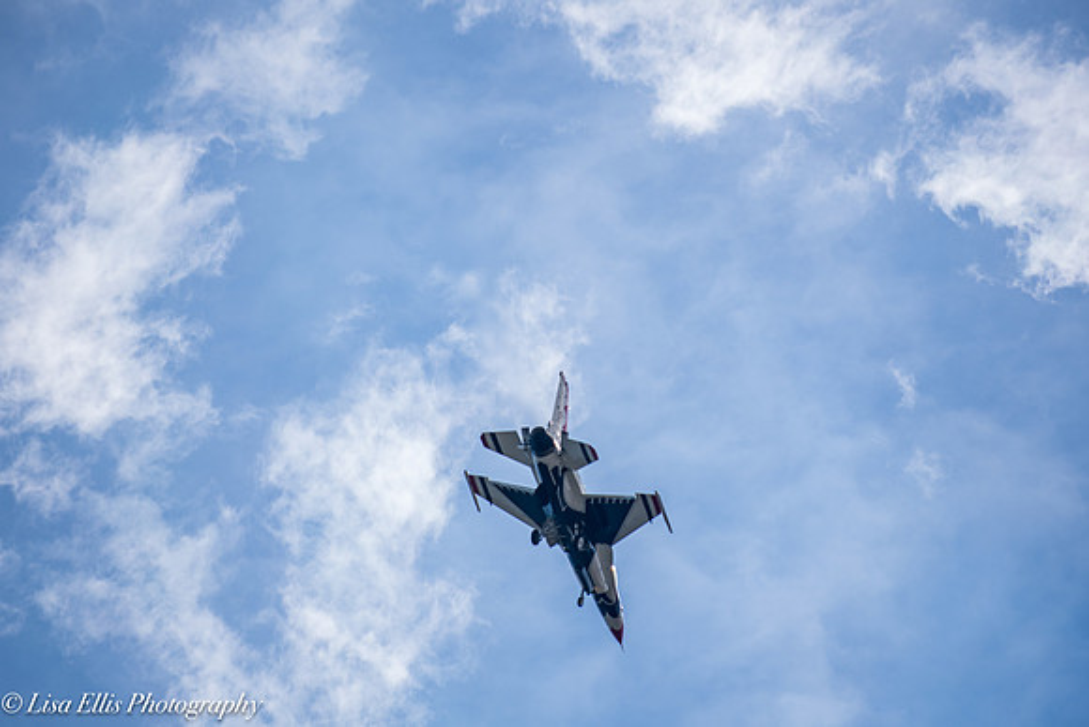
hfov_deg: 8.6
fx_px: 7261
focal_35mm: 240
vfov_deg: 5.7
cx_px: 544
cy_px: 364
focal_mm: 200
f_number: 5
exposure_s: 1/1250
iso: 100
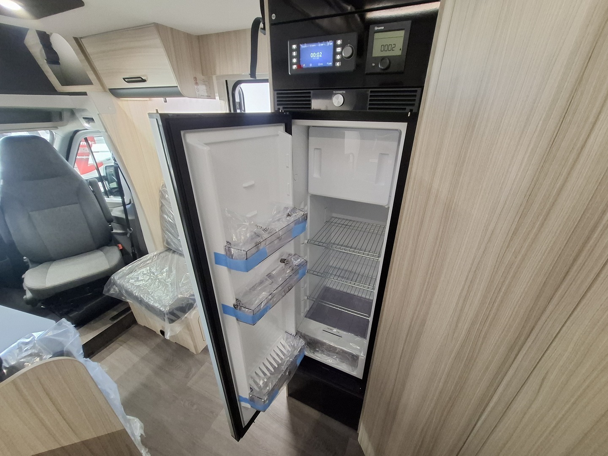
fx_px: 228
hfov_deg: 106.2
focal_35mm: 13
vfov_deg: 89.9
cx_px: 304
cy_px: 228
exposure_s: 1/25
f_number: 2.2
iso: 400
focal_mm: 1.74
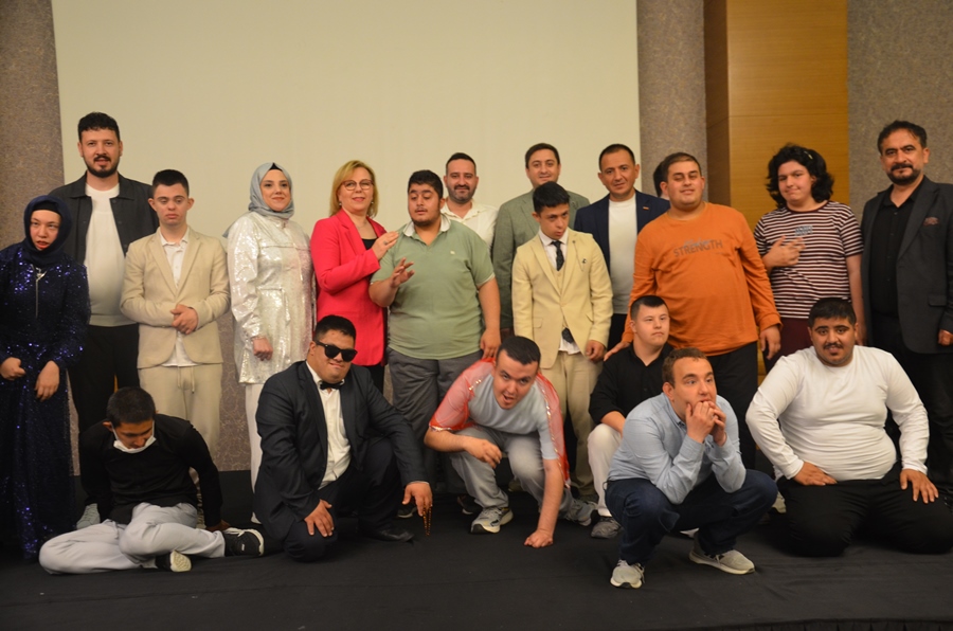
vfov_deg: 31.8
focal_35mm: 42
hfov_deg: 46.5
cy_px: 316
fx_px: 1109
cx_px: 476
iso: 800
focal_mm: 28
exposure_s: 1/50
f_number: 4
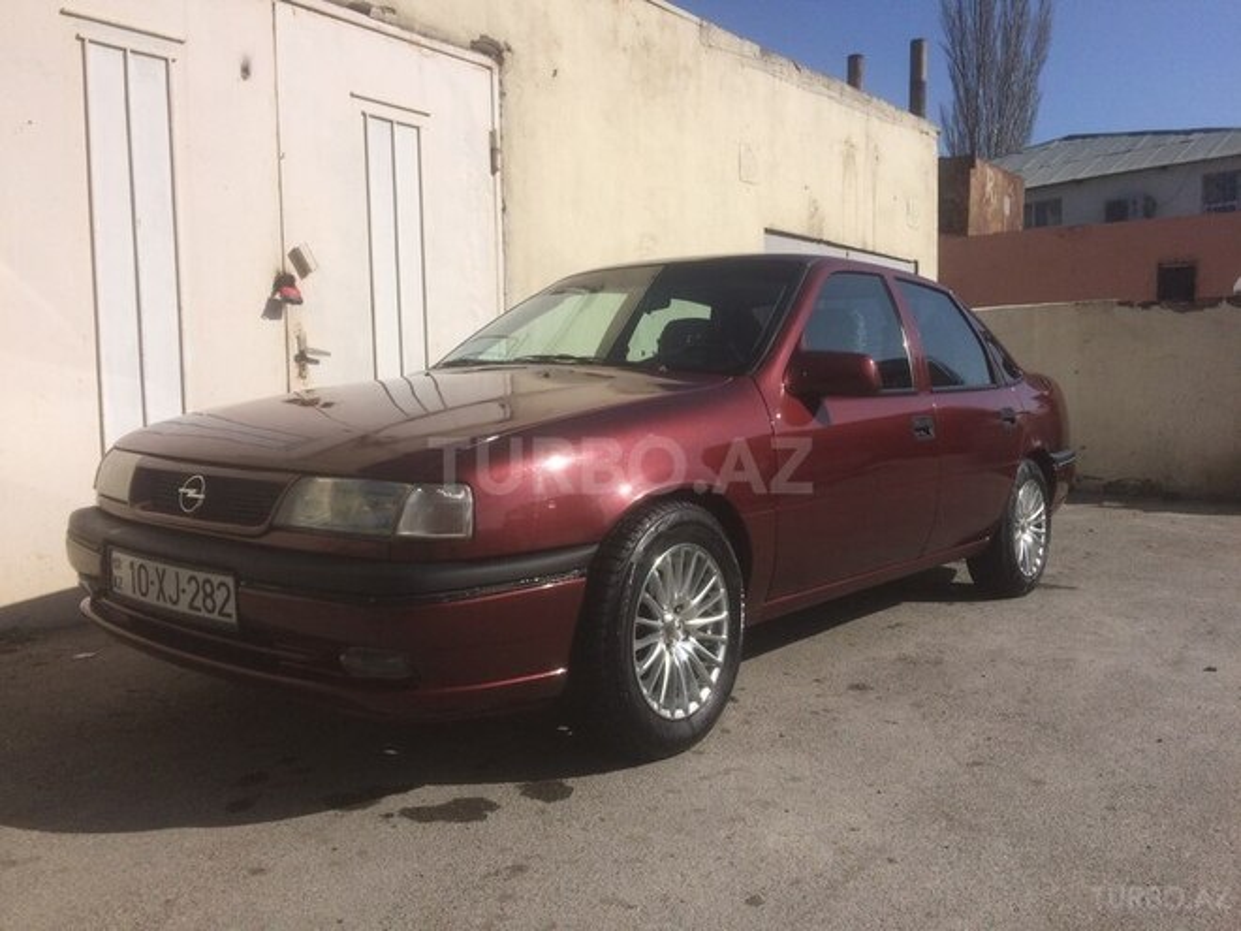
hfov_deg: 61.7
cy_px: 466
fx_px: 1040
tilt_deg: -6.1
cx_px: 620
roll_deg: +2.1
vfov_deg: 48.2
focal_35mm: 29
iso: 32
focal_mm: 4.15
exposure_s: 1/5128
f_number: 2.2
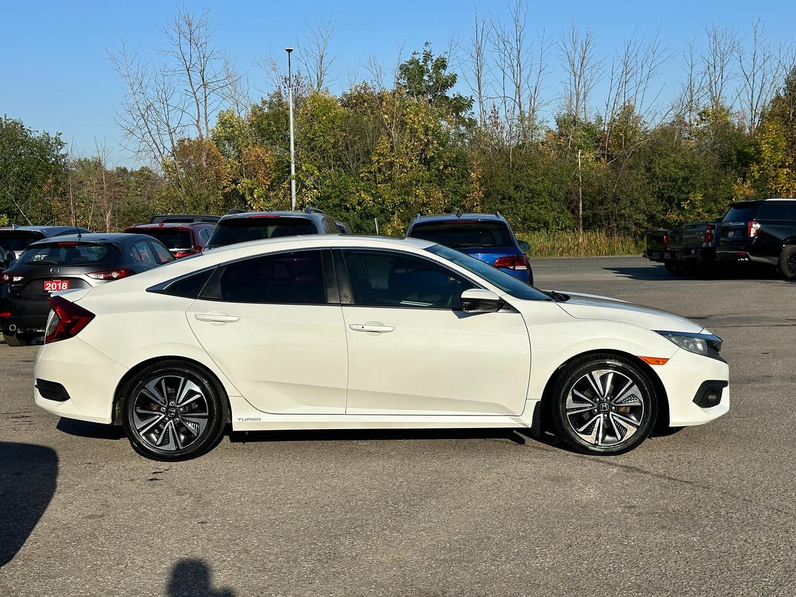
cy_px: 298
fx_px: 1104
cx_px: 398
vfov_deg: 30.3
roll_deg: +2.4
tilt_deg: -3.5
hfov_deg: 39.7
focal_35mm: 48
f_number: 1.78
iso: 64
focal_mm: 6.86
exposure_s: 1/7634
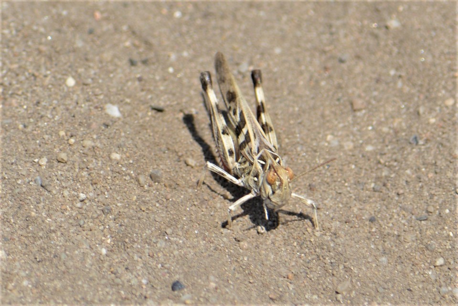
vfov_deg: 3.1
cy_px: 153
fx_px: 5726
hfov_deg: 4.6
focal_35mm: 450
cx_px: 229
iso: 100
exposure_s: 1/250
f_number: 8
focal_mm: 300
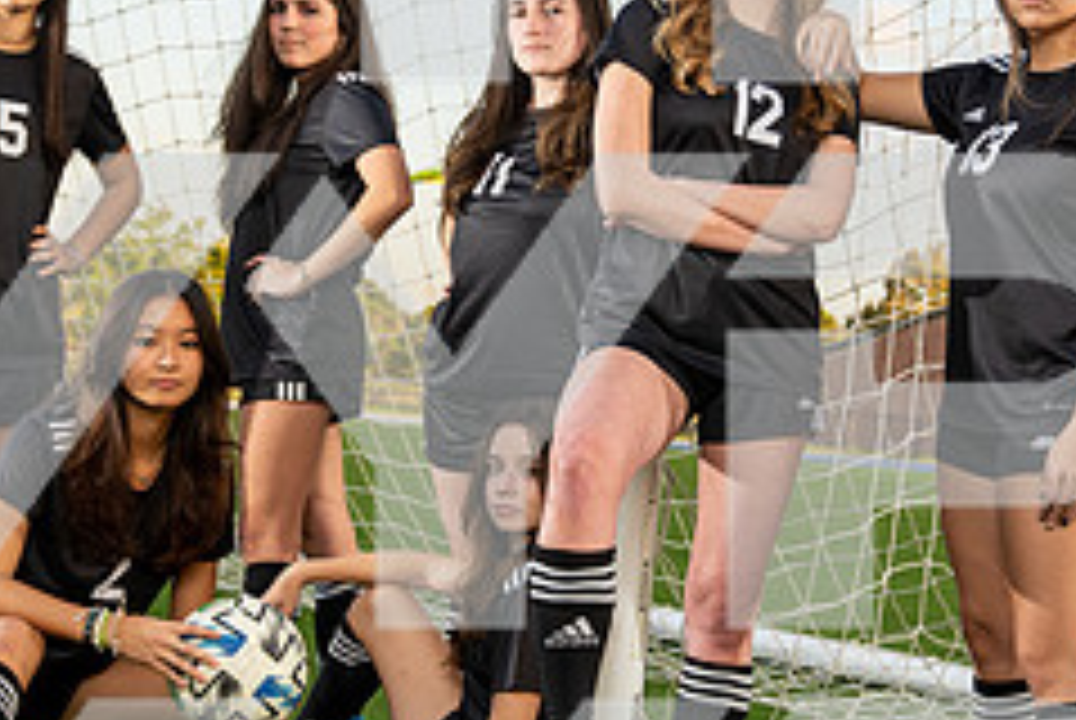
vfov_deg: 17.1
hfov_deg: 25.3
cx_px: 639
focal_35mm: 80
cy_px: 394
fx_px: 2394
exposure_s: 1/160
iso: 160
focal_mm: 33
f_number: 4
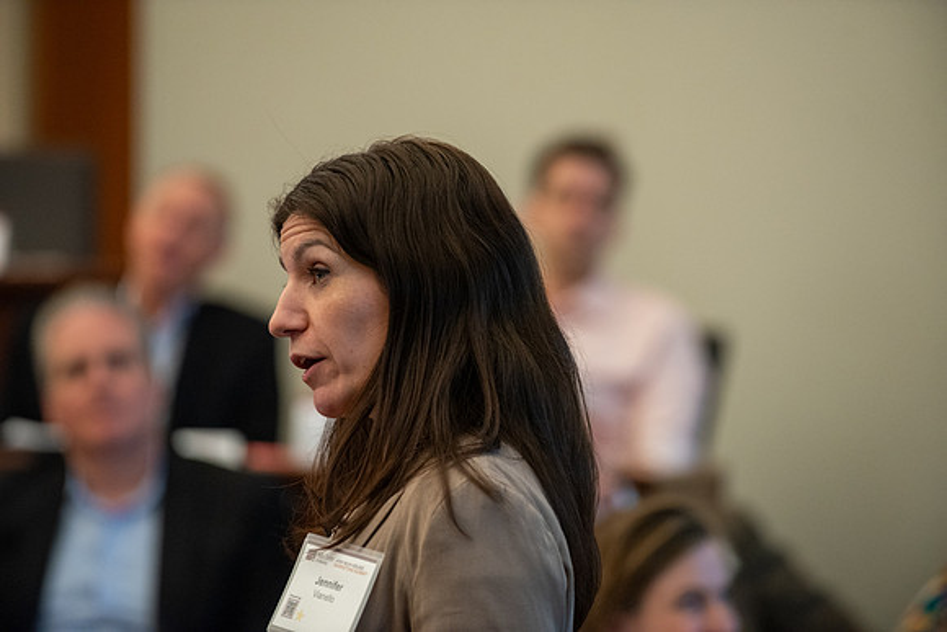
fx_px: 5274
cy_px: 316
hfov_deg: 10.3
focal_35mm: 200
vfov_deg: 6.9
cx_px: 474
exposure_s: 1/160
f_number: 3.2
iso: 2000
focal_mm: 200
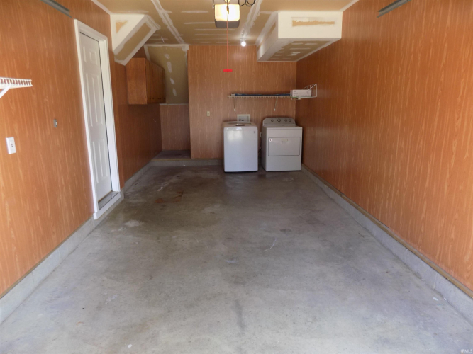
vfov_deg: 58.9
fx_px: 314
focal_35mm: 23
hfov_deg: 73.9
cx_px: 236
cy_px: 177
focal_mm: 4
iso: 80
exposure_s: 1/60
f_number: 3.1
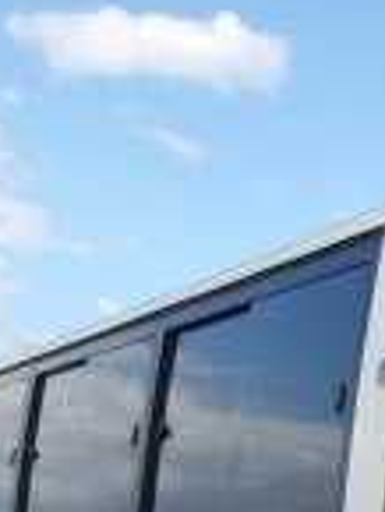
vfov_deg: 15.1
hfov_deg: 10.7
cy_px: 802
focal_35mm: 119
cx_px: 918
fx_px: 1762
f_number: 3
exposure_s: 1/858
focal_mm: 4.9
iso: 100
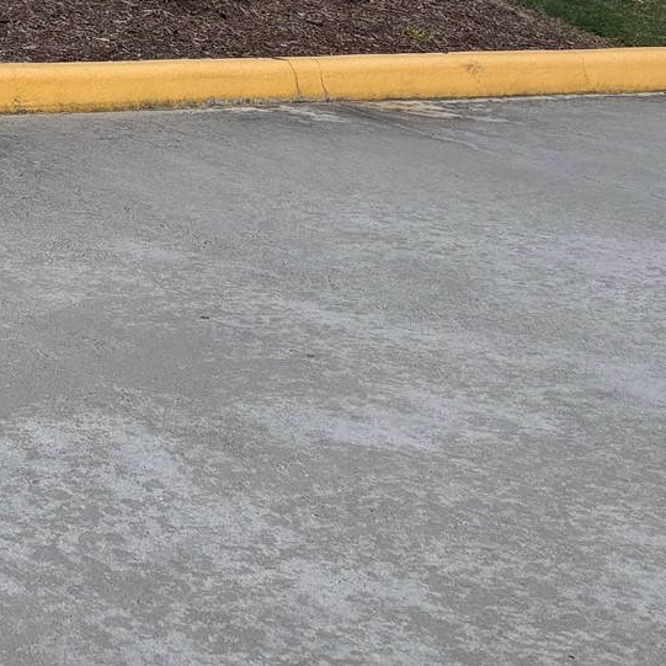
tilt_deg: -0.8
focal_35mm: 87
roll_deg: -0.9
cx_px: -399
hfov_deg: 17.5
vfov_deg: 18.4
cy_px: -223
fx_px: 1894
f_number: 1.6
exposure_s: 1/3623
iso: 50
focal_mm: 5.96
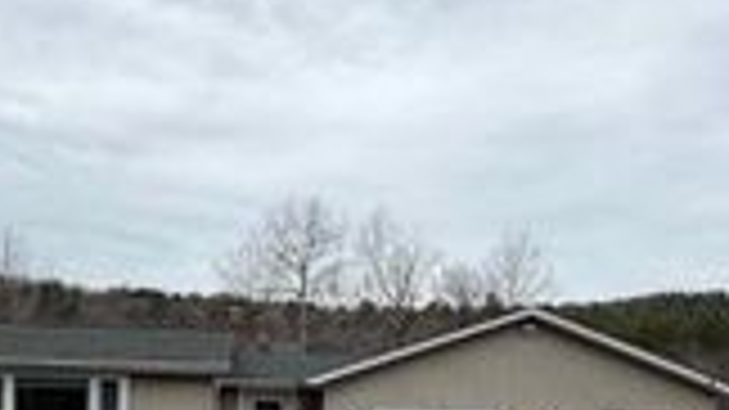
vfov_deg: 23.8
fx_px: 908
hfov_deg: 43.7
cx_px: 351
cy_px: 453
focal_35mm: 47
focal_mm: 2.22
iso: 40
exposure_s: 1/751
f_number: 2.2
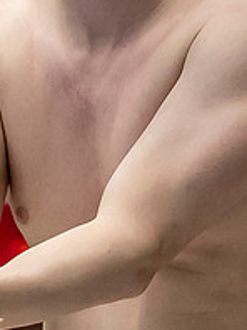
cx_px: 136
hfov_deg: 1.0
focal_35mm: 1446
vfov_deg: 1.4
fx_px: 13787
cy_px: -44
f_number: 3.5
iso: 2000
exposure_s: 1/400
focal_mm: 115
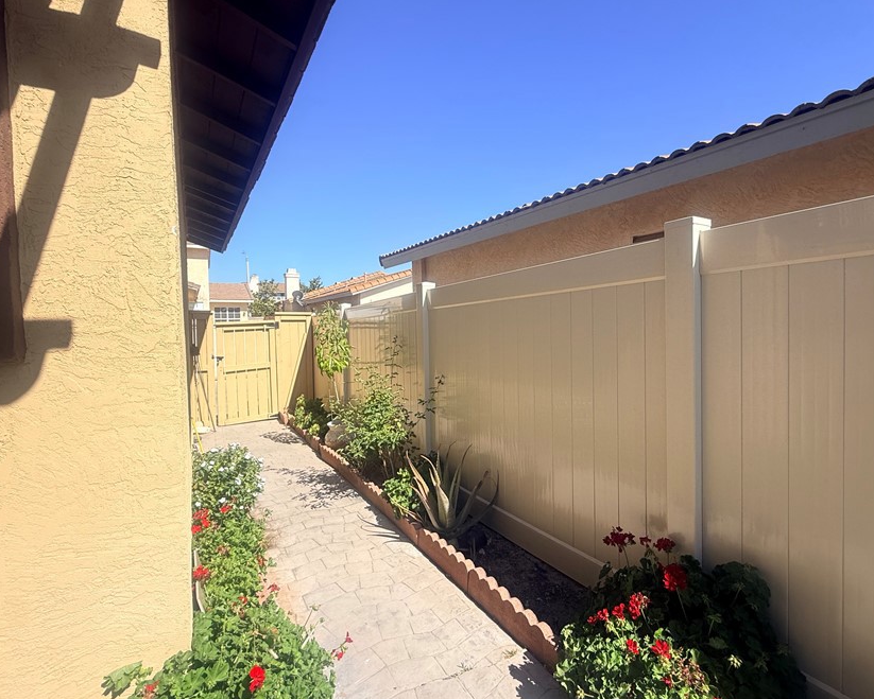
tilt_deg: -1.7
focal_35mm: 17
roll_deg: +0.6
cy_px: 336
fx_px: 440
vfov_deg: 77.0
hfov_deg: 89.5
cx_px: 465
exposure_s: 1/1368
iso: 50
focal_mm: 2.22
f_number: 2.2
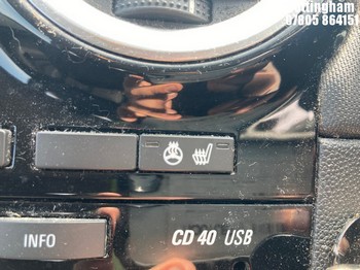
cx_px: 180
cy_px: 135
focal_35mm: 28
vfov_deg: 49.7
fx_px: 291
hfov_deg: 63.5
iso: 64
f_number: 1.8
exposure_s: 1/121
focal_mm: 3.99
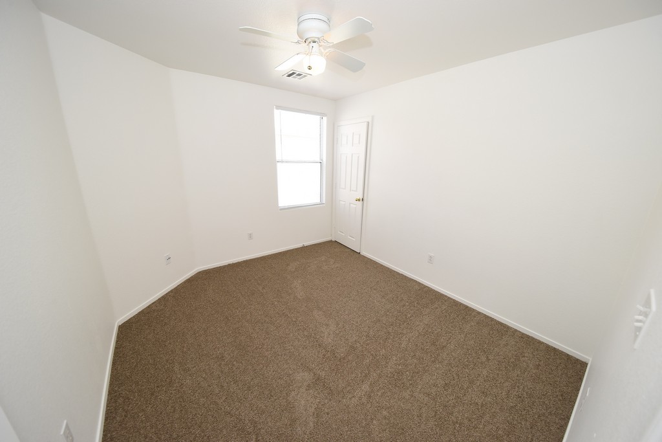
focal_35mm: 12
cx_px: 331
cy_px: 221
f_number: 5.6
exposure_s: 1/125
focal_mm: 12
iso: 1000
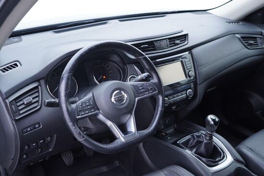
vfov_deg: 36.9
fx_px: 264
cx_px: 132
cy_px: 88
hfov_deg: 53.1
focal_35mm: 36
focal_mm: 24
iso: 250
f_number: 2.8
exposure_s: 1/40
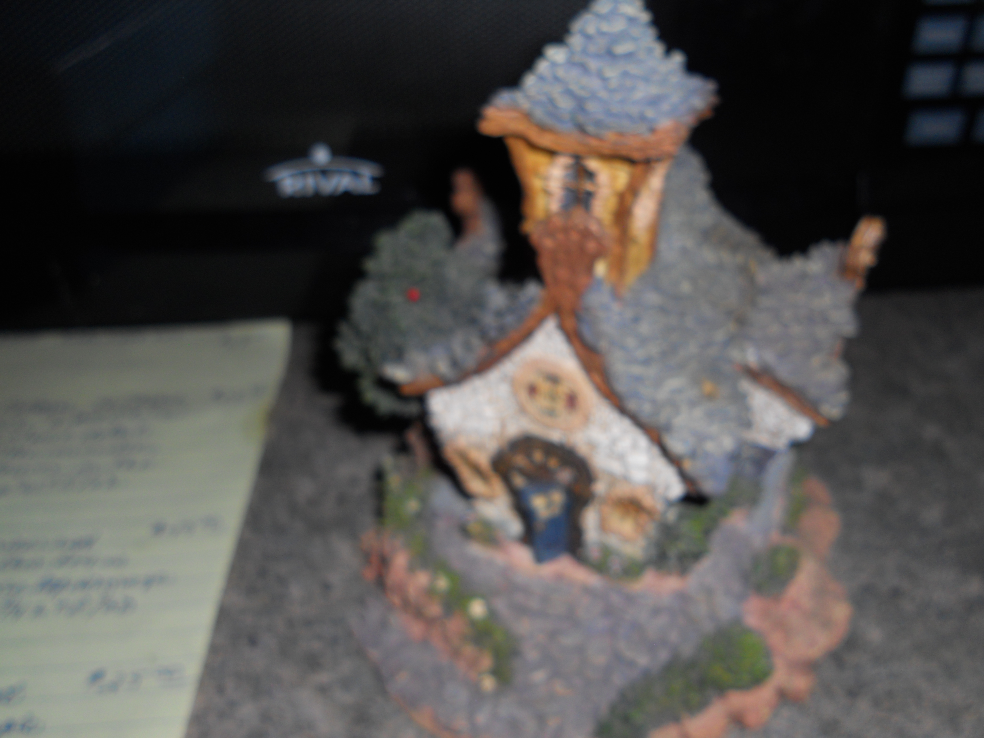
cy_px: 369
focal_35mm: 32
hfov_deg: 56.8
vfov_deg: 44.2
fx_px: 910
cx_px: 492
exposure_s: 1/25
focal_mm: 5.8
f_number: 8.8
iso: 80
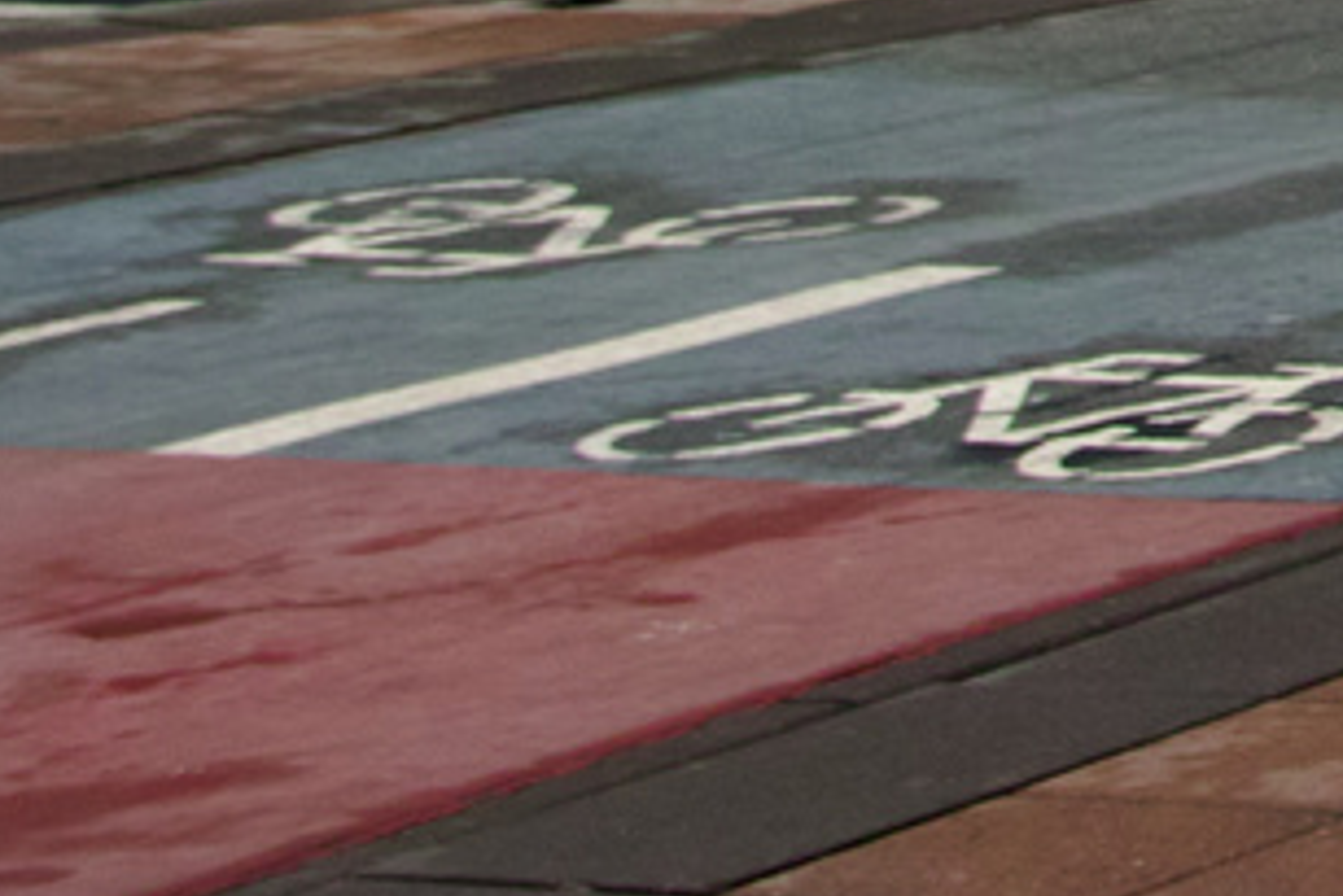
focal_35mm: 255
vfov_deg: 5.3
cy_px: -1080
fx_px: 9514
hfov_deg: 7.5
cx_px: 3360
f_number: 5
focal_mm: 29
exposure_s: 1/60
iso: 100
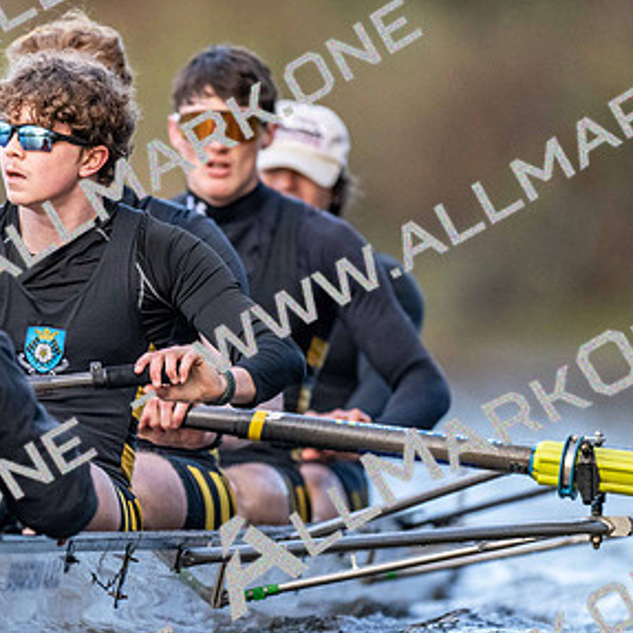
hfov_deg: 1.7
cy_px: 411
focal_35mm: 1032
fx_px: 21351
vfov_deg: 1.7
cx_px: 31
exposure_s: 1/2500
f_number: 4
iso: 2800
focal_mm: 600
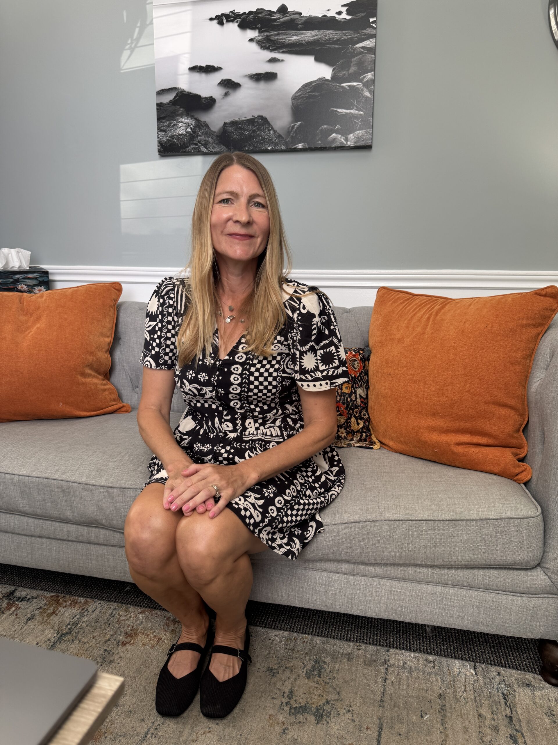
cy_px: 372
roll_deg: -0.8
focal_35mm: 24
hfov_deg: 56.8
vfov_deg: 71.6
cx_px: 279
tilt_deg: -10.1
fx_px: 516
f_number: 1.78
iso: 100
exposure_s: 1/121
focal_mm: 6.76
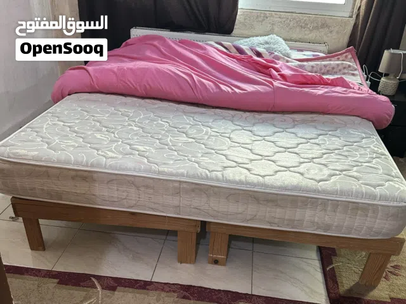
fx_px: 281
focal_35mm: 24
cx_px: 203
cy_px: 152
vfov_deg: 56.8
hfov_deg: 71.6
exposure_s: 1/100
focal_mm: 6.86
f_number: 1.78
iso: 160
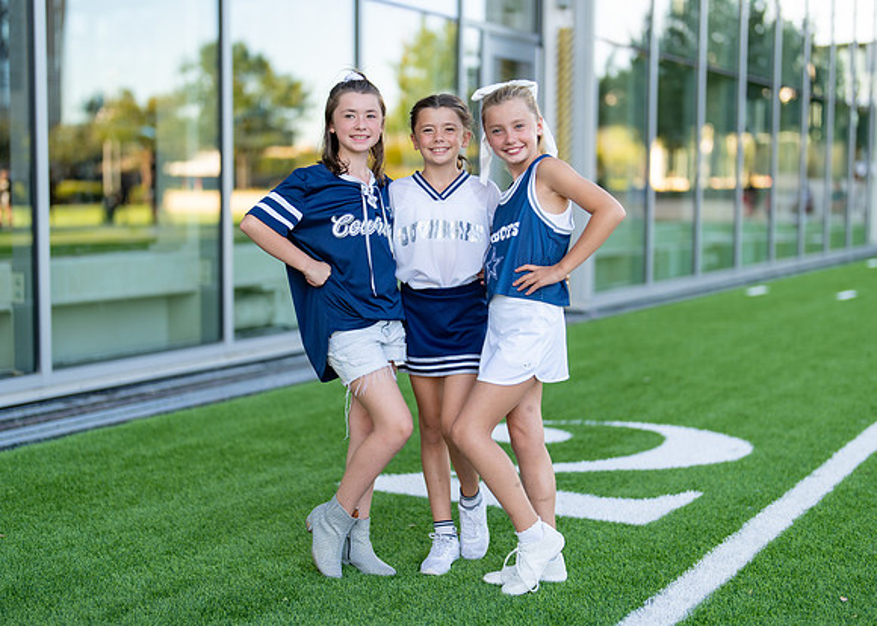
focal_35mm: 57
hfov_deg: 34.3
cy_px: 310
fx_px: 1422
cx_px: 451
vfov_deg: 24.8
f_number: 1.2
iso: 100
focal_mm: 50
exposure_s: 1/800
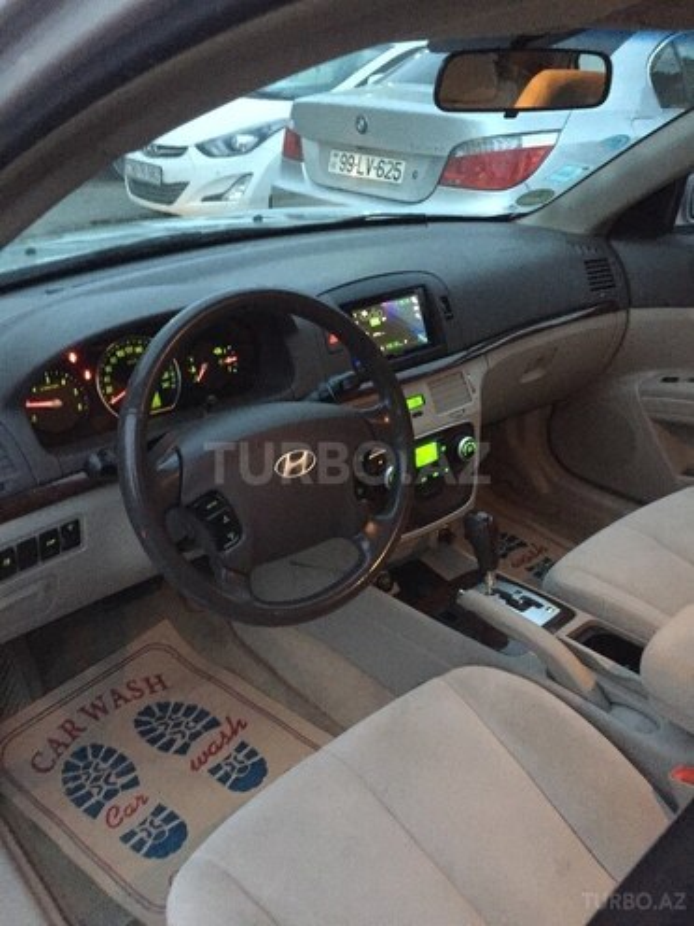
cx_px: 347
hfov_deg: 48.2
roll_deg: -1.4
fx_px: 775
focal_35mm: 29
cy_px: 463
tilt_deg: -28.1
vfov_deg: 61.7
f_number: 2.2
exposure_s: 1/17
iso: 400
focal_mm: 4.15
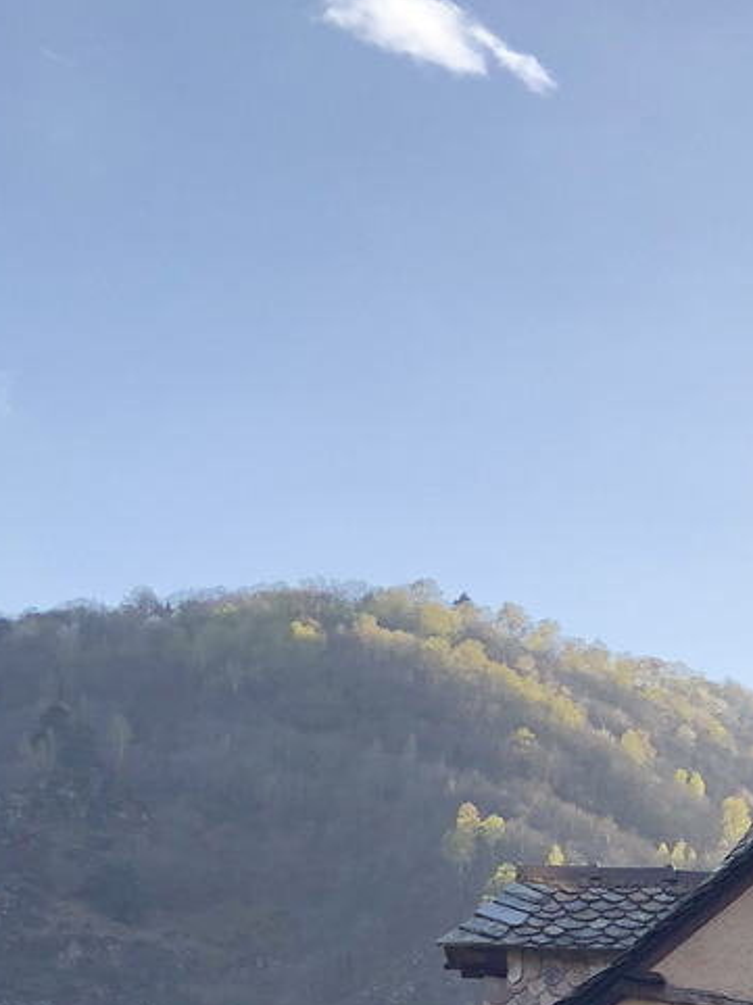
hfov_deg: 14.8
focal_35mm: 93
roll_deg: -1.2
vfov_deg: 19.2
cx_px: 1124
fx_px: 2700
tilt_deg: +1.8
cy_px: 1368
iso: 20
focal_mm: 4
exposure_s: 1/960
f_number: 1.8
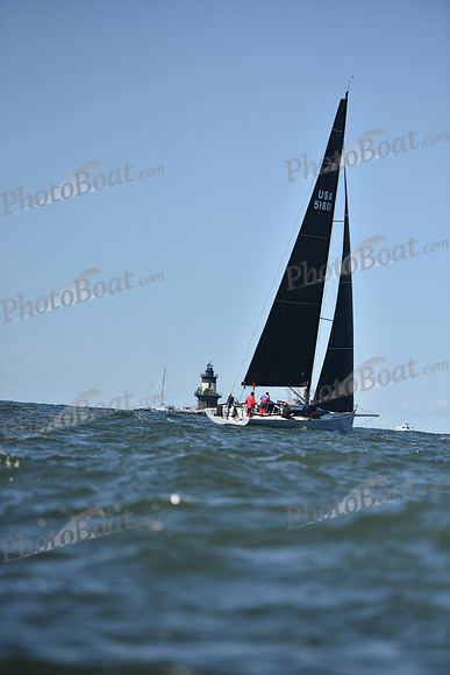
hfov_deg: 9.2
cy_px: 338
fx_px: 2811
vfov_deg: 13.7
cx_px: 225
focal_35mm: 150
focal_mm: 150
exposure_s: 1/8000
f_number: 3.2
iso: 250
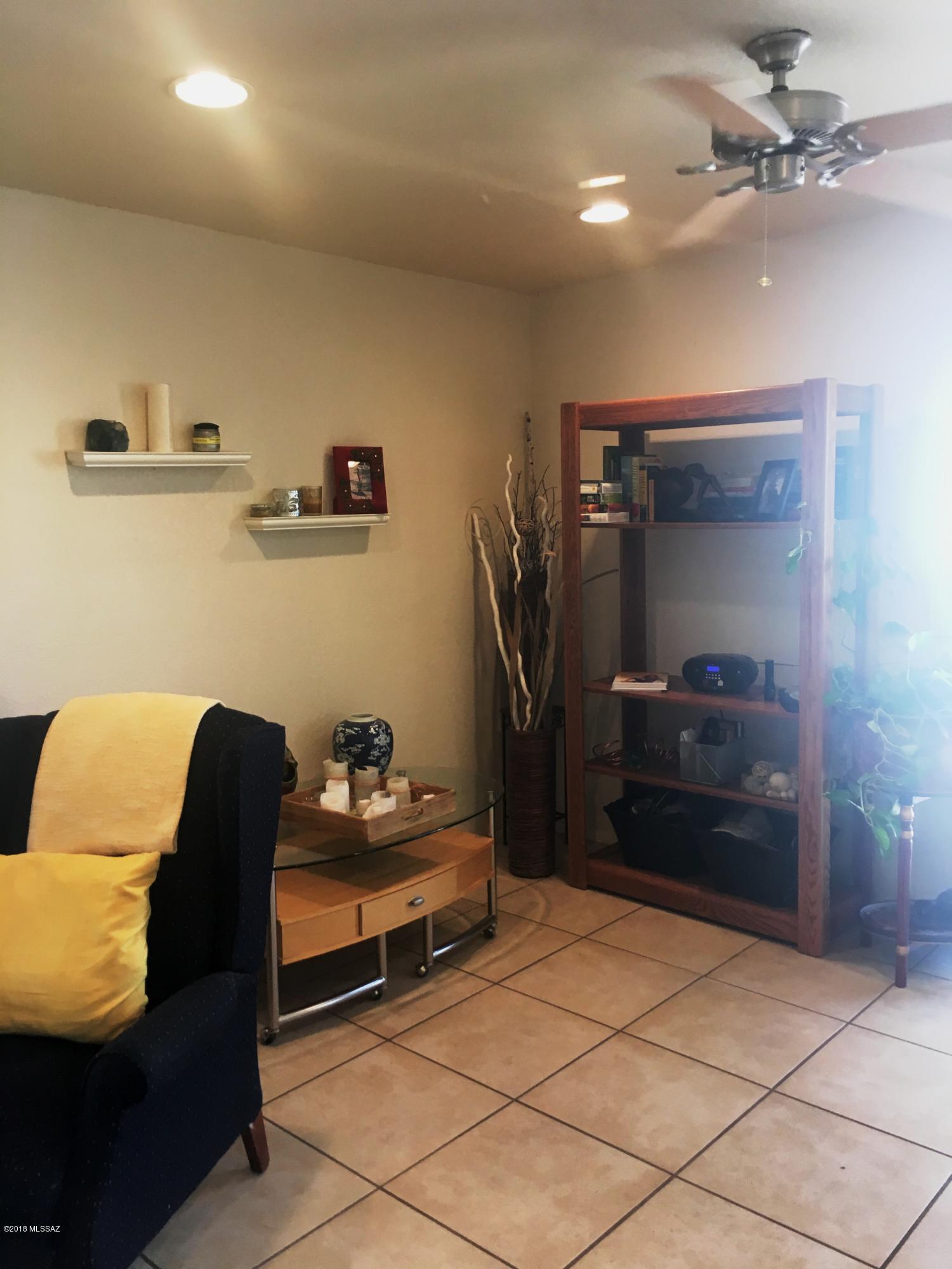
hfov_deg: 48.2
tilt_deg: -7.9
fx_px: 1063
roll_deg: +1.5
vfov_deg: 61.7
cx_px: 476
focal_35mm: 29
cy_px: 634
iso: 64
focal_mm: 4.15
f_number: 2.2
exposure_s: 1/30
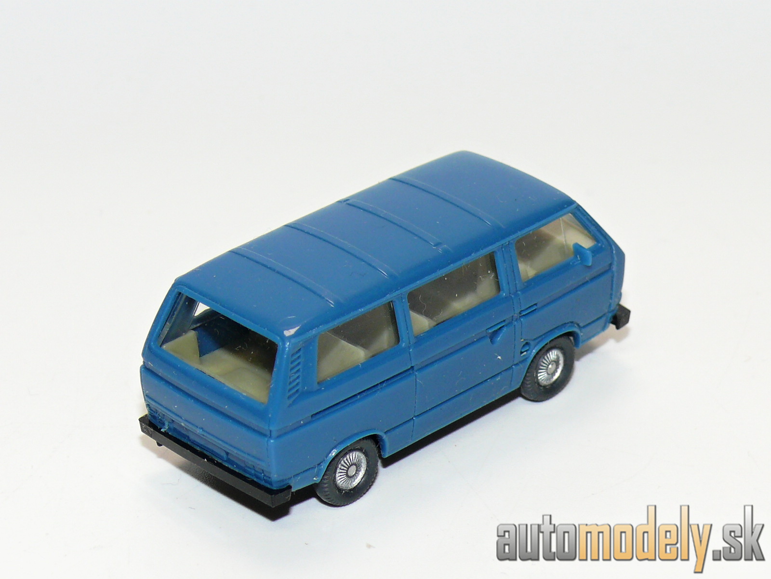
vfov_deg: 11.0
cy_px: 290
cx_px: 386
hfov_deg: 14.6
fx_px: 3007
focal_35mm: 135
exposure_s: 1/30
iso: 100
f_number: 4
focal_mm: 16.1
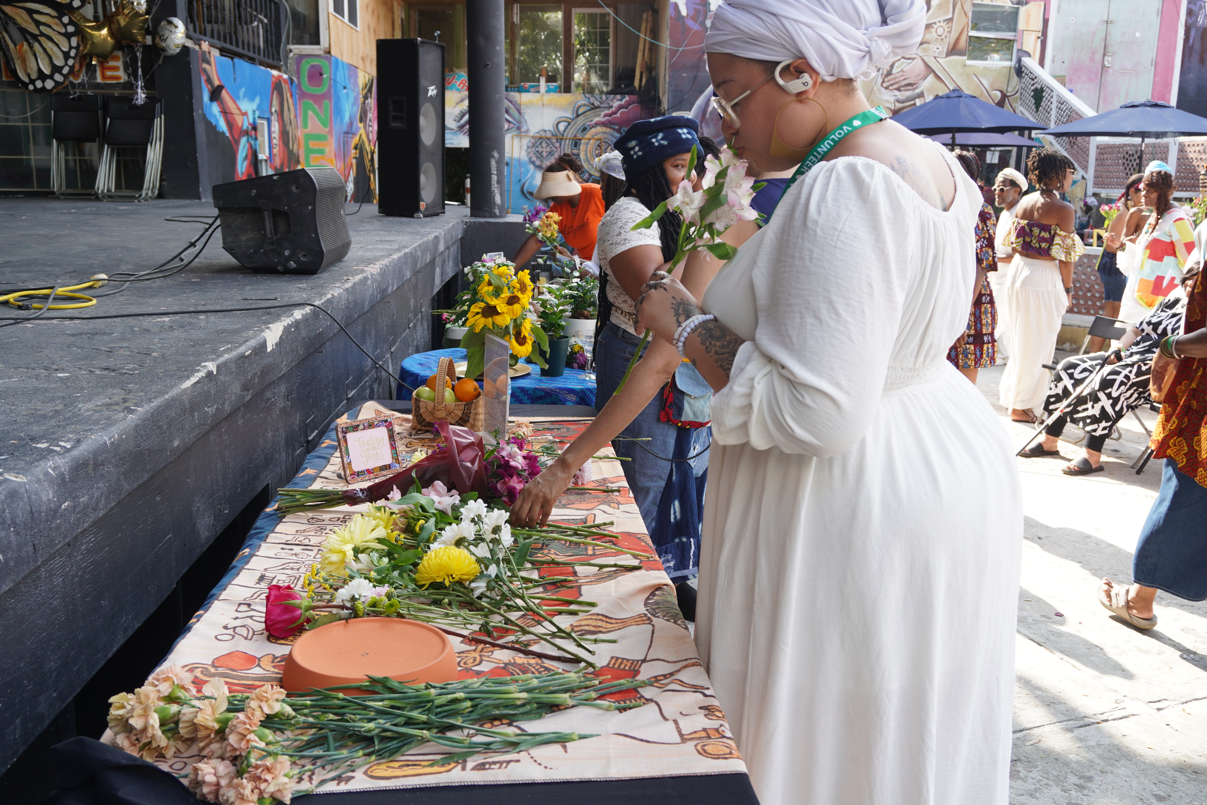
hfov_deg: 59.5
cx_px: 604
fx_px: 1056
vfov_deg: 41.7
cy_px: 402
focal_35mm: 32
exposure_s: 1/100
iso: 100
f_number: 5
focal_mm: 21
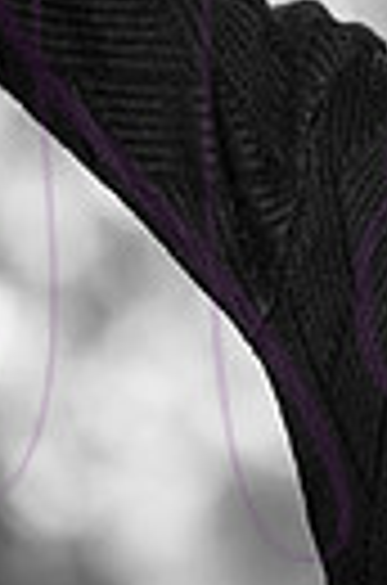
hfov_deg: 2.0
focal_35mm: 694
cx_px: 536
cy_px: -27
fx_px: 11250
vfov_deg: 3.0
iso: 800
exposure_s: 1/250
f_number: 4
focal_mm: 200
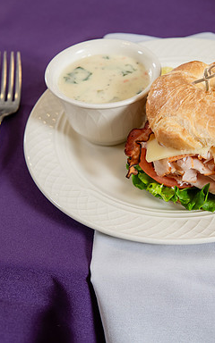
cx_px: 140
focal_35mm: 77
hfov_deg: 16.9
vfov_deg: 26.8
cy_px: 171
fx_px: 722
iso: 500
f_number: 4.5
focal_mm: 50
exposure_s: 1/160
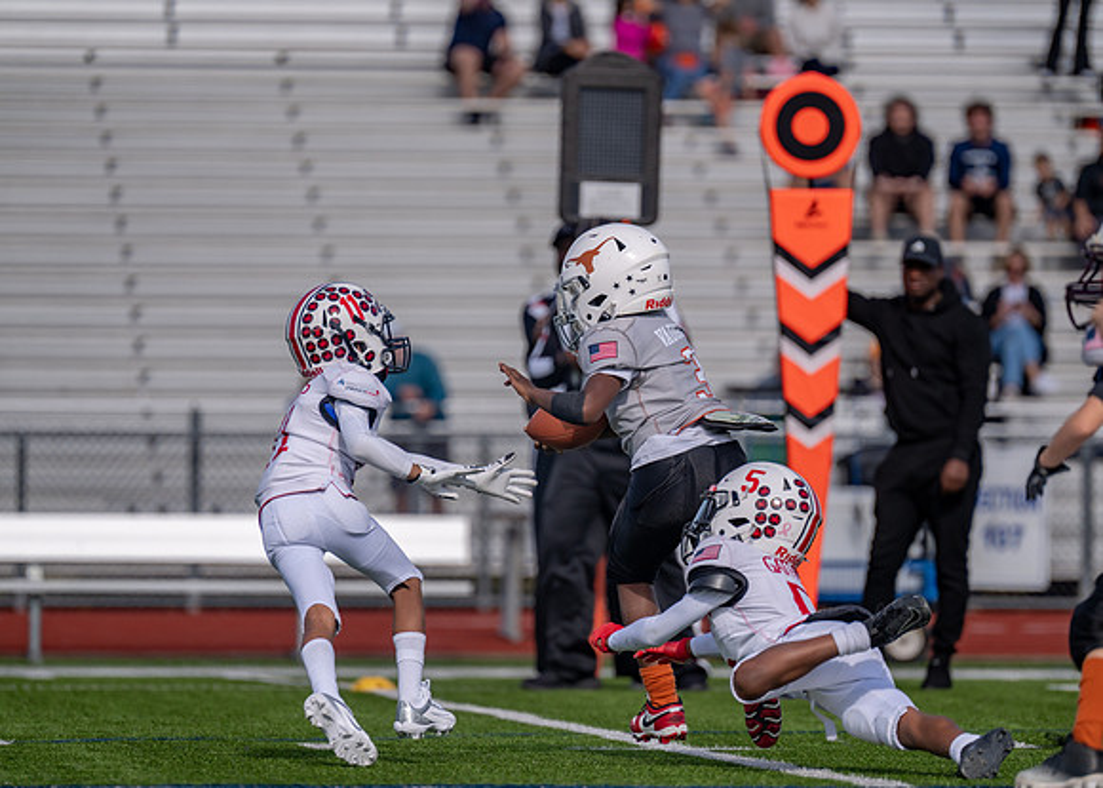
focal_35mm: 293
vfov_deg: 4.9
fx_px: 9189
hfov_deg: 6.9
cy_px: 394
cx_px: 552
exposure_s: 1/4000
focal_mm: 280
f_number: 4
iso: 160
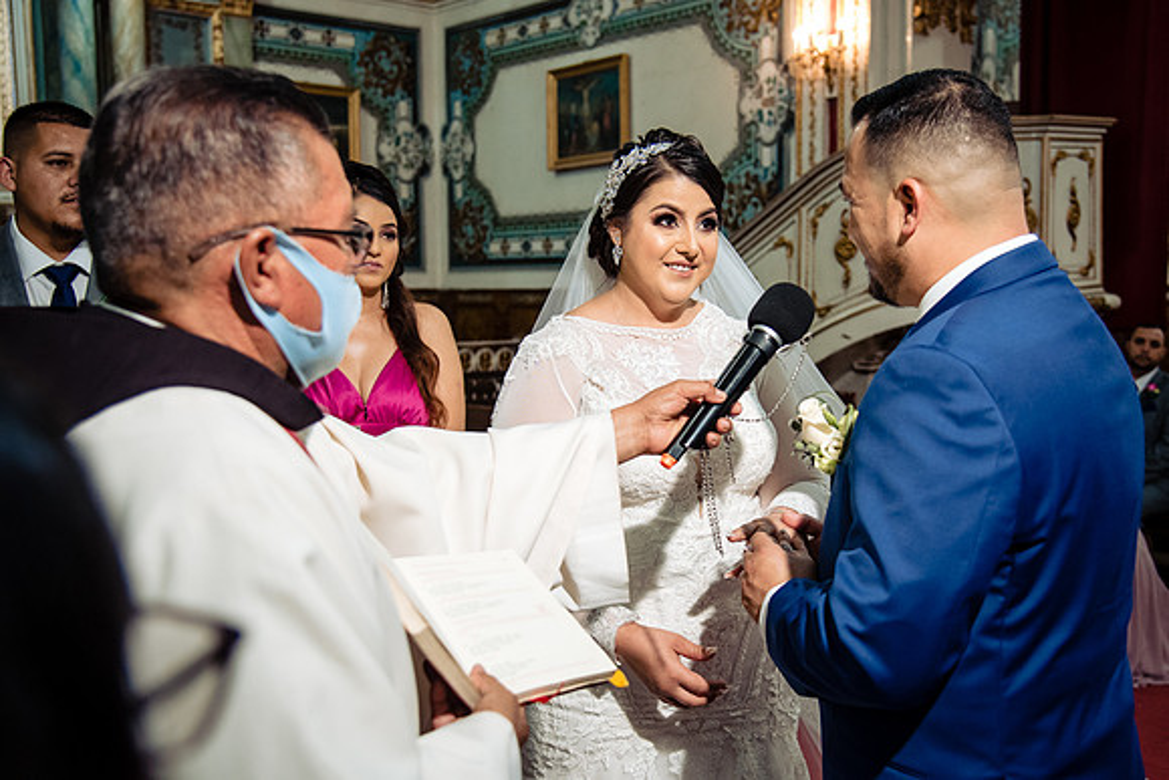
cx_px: 645
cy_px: 350
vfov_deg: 31.9
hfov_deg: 46.4
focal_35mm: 42
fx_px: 1362
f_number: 4.5
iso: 2000
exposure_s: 1/125
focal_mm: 38
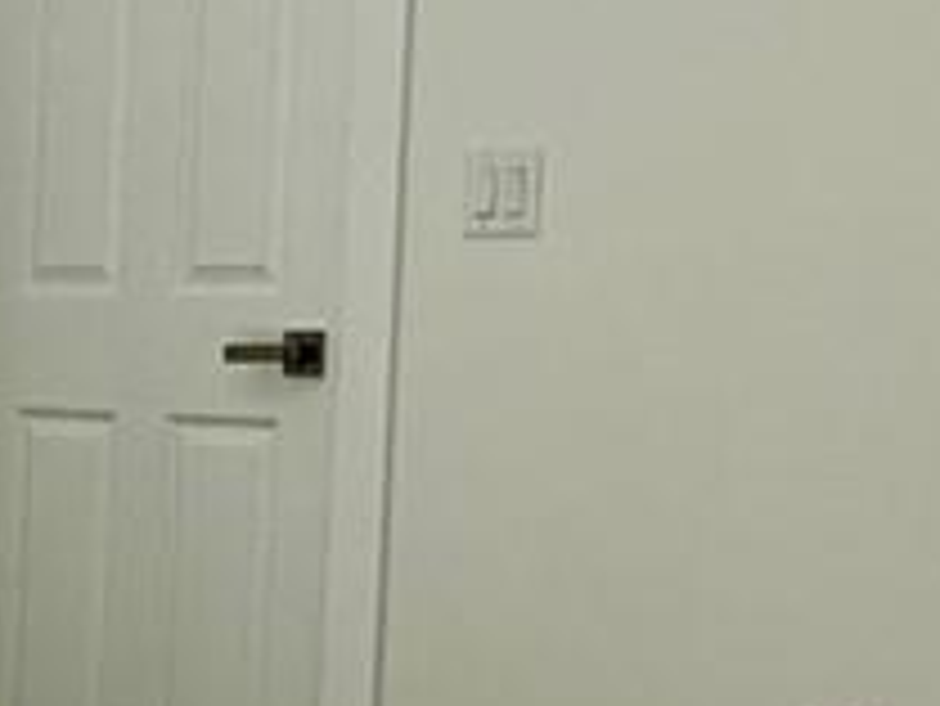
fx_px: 2907
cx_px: -256
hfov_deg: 17.3
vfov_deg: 13.8
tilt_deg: -5.1
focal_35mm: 107
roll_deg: -2.0
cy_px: 589
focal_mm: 2.22
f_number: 2.2
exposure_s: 1/120
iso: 50
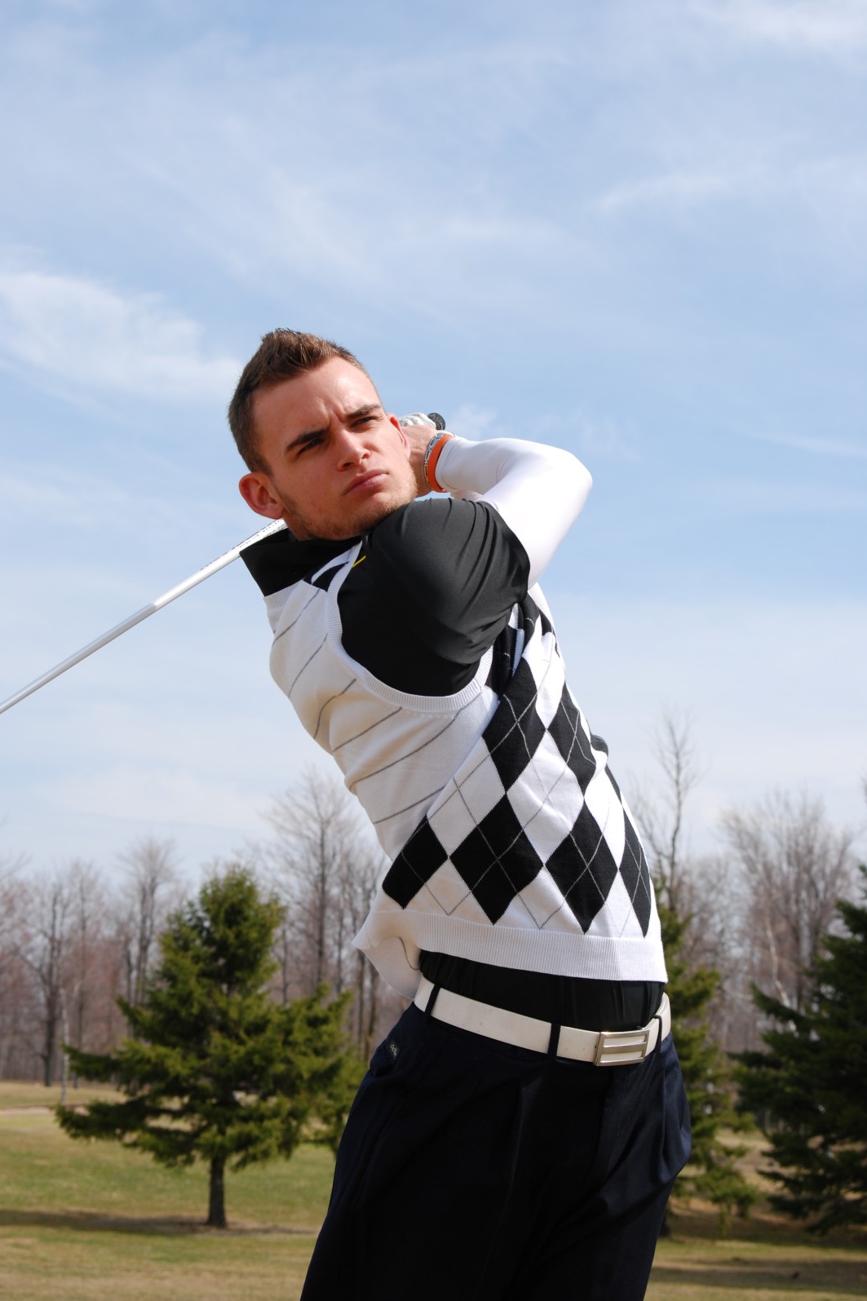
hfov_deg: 17.3
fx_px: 2854
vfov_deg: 25.7
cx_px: 430
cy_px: 657
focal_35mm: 79
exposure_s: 1/500
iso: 200
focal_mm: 52
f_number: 9
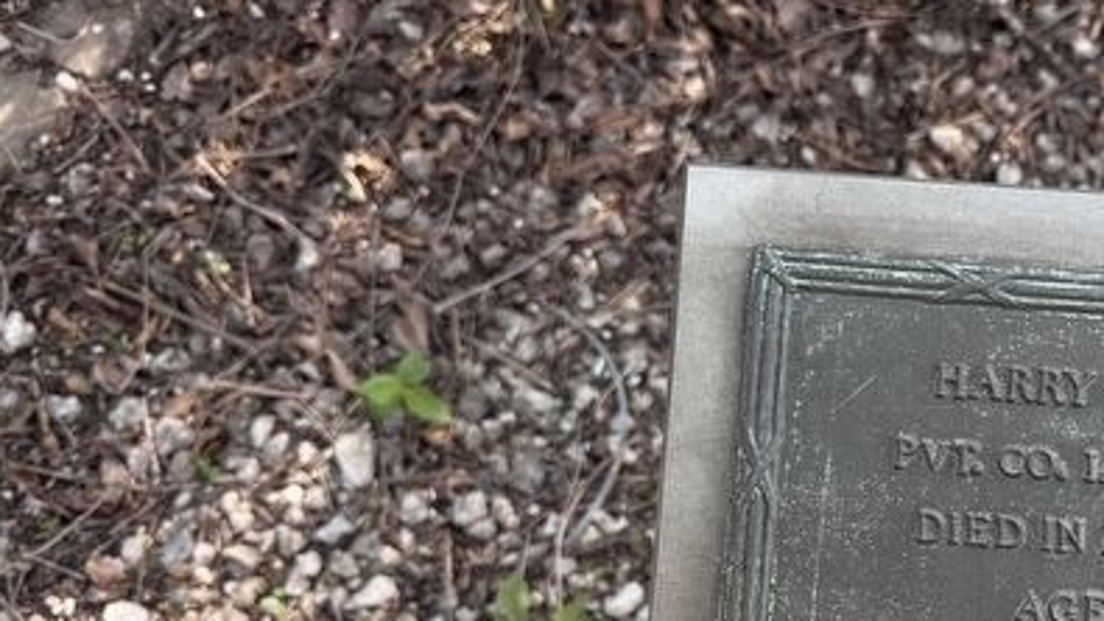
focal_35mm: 53
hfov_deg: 36.2
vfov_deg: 22.4
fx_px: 1551
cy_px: 473
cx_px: 1037
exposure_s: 1/593
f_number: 1.78
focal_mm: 6.76
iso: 80
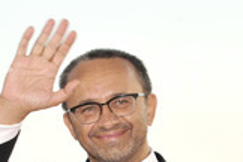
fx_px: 2423
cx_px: 100
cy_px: 290
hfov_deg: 5.7
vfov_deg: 3.8
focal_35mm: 359
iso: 1600
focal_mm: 145
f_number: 8
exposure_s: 1/250
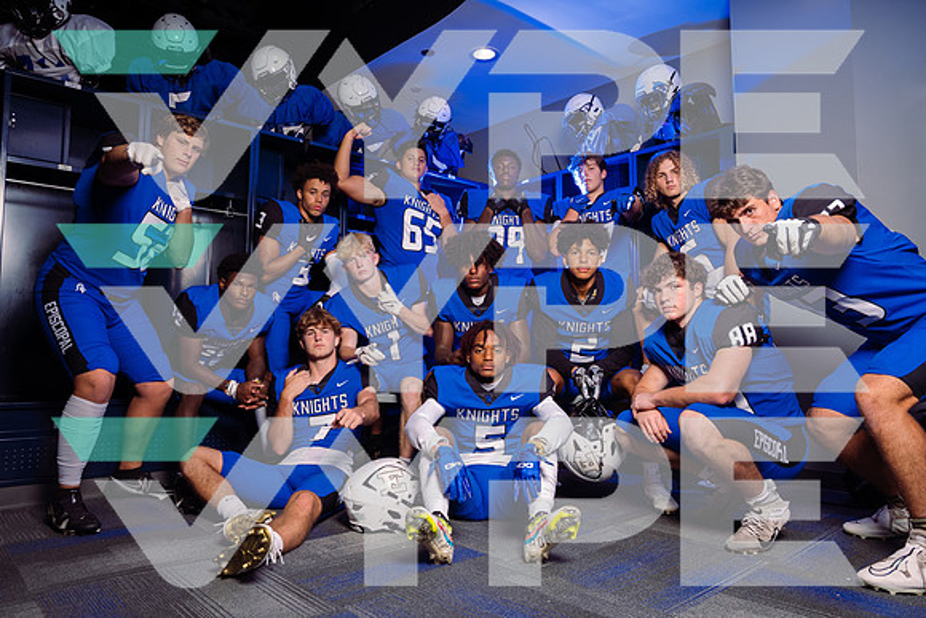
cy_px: 309
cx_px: 463
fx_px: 617
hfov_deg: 73.7
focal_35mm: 24
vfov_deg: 53.2
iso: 640
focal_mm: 24
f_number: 7.1
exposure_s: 1/250
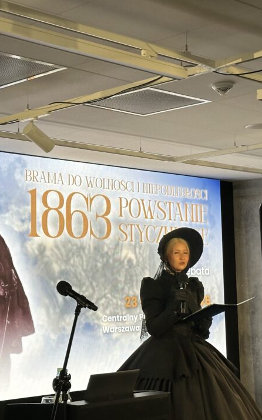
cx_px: 107
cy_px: 196
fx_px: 834
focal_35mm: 73
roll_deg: +1.0
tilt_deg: +6.3
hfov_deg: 17.8
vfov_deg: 28.2
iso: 100
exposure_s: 1/60
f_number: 1.78
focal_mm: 6.86
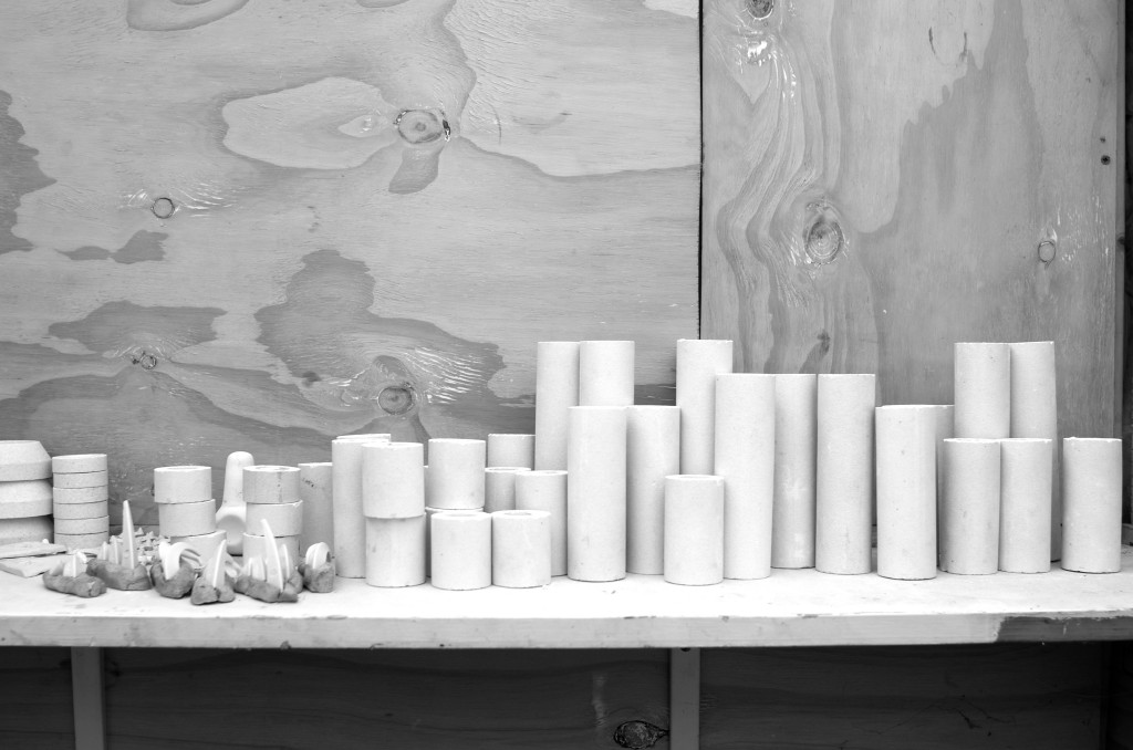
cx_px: 566
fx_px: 1131
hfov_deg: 53.2
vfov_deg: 36.7
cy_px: 375
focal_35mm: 36
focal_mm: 24
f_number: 5
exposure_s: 1/100
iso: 100
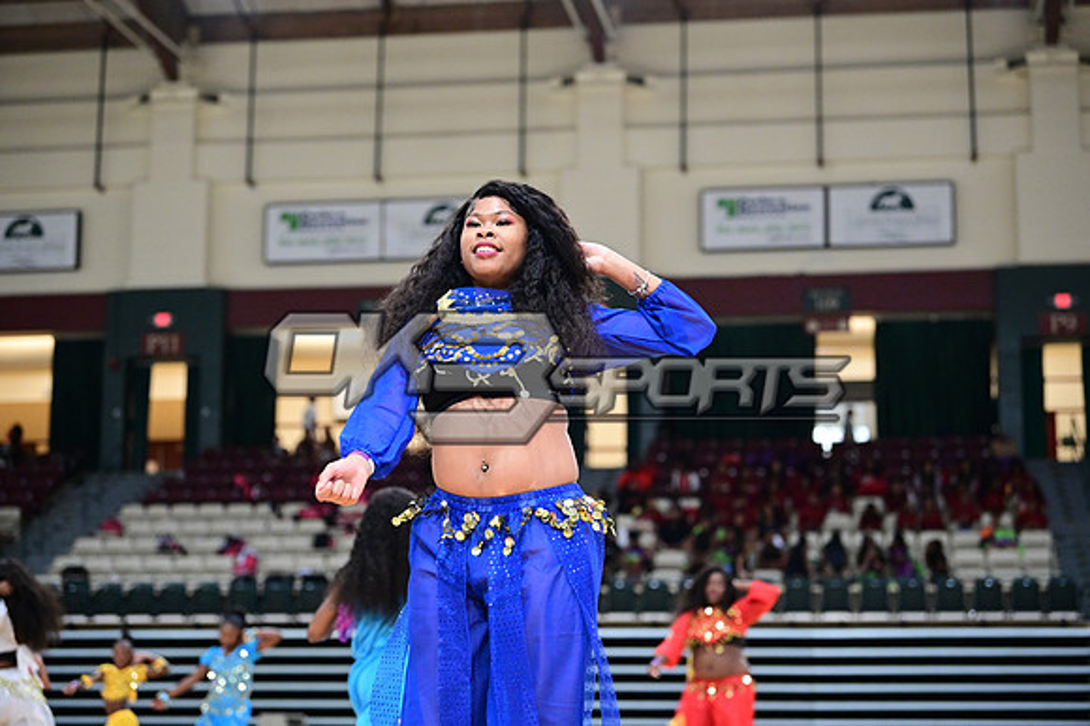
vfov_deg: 19.4
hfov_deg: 28.9
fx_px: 2118
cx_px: 545
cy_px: 363
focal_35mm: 70
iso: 6400
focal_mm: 70
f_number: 3.2
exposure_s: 1/1000
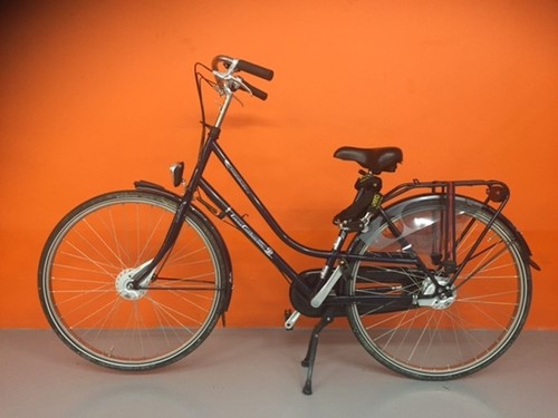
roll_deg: +0.0
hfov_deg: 61.7
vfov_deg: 48.2
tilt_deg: -5.9
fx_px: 467
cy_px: 209
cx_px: 279
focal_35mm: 29
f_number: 2.2
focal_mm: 4.15
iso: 200
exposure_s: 1/33
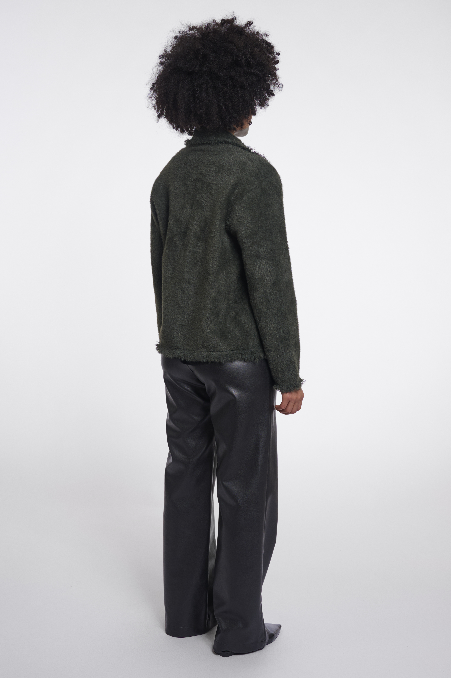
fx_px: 903
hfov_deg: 28.0
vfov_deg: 41.1
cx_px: 226
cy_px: 339
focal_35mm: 48
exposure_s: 1/160
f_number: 8
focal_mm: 48
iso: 125
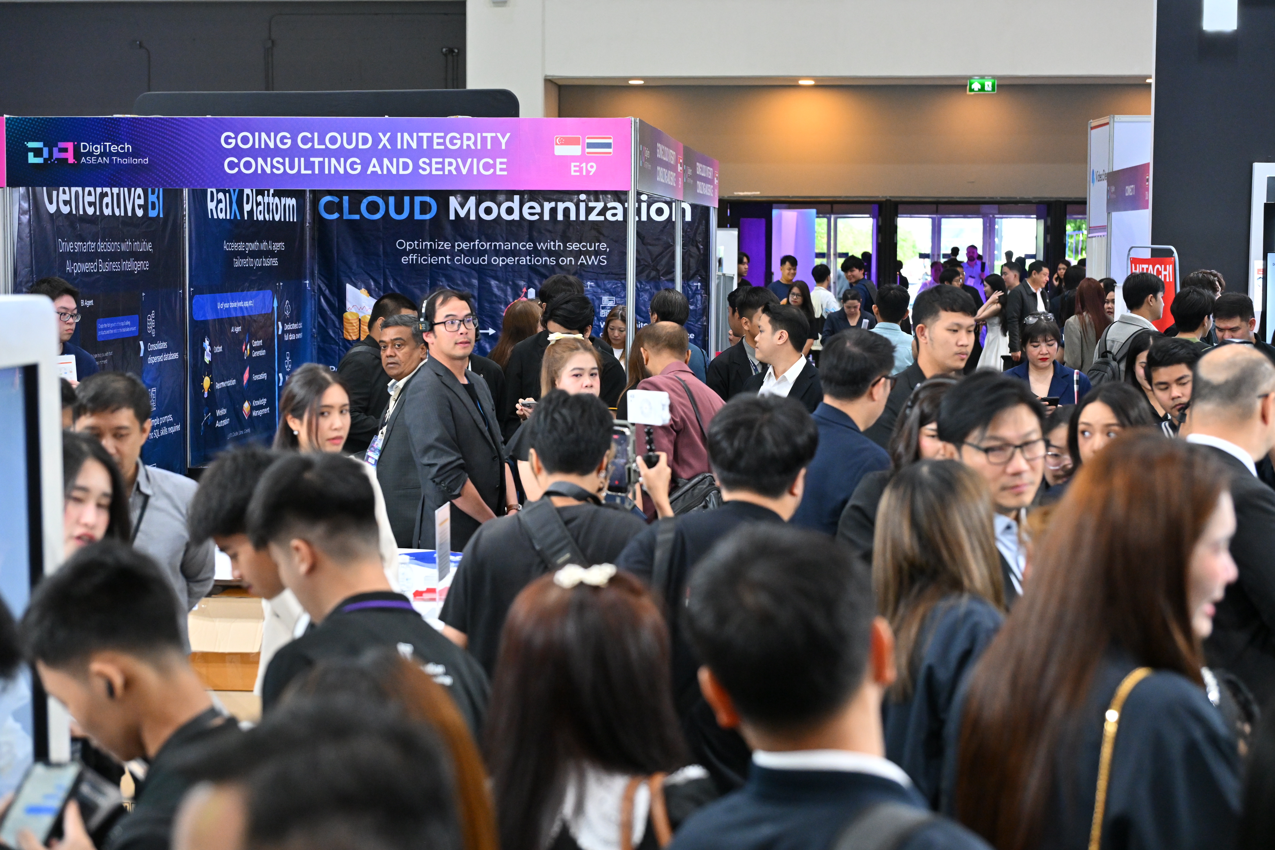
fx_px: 2160
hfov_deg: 32.9
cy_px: 425
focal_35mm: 61
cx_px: 638
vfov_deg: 22.3
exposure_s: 1/250
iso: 3200
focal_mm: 61
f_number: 4
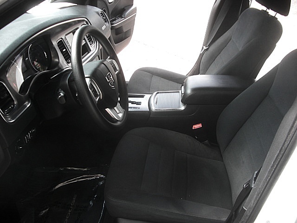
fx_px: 309
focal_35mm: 36
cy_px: 112
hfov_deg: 51.4
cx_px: 148
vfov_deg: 39.7
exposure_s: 1/125
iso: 100
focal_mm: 6.3
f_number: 2.8
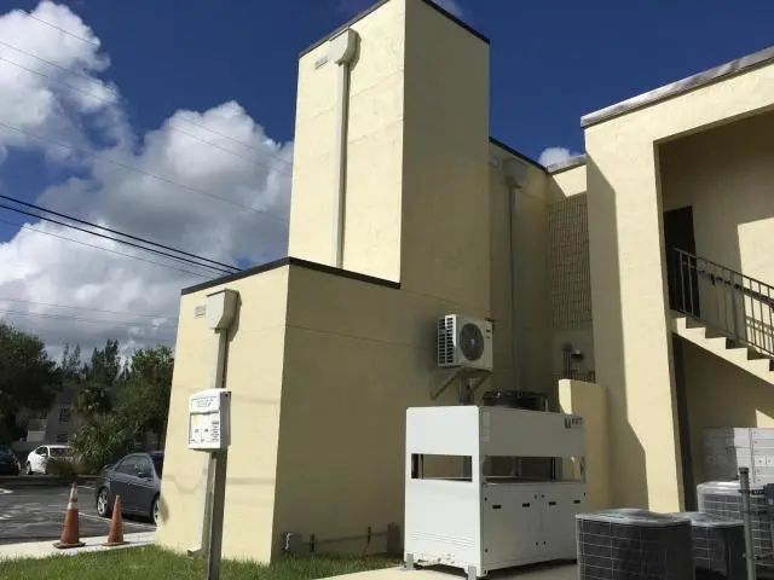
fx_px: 648
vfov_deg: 48.2
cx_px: 387
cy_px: 290
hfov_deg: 61.7
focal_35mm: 29
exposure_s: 1/5128
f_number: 2.2
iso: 25
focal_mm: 4.15
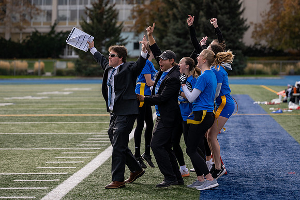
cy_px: 82
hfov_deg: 16.5
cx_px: 158
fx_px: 1035
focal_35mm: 124
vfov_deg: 11.0
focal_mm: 93
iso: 200
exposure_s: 1/2500
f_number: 2.8
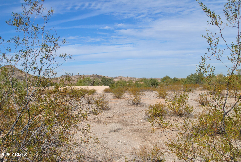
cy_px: 81
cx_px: 120
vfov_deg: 37.0
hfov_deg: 53.0
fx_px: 241
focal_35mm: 36
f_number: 10
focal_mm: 24
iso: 110
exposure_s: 1/250
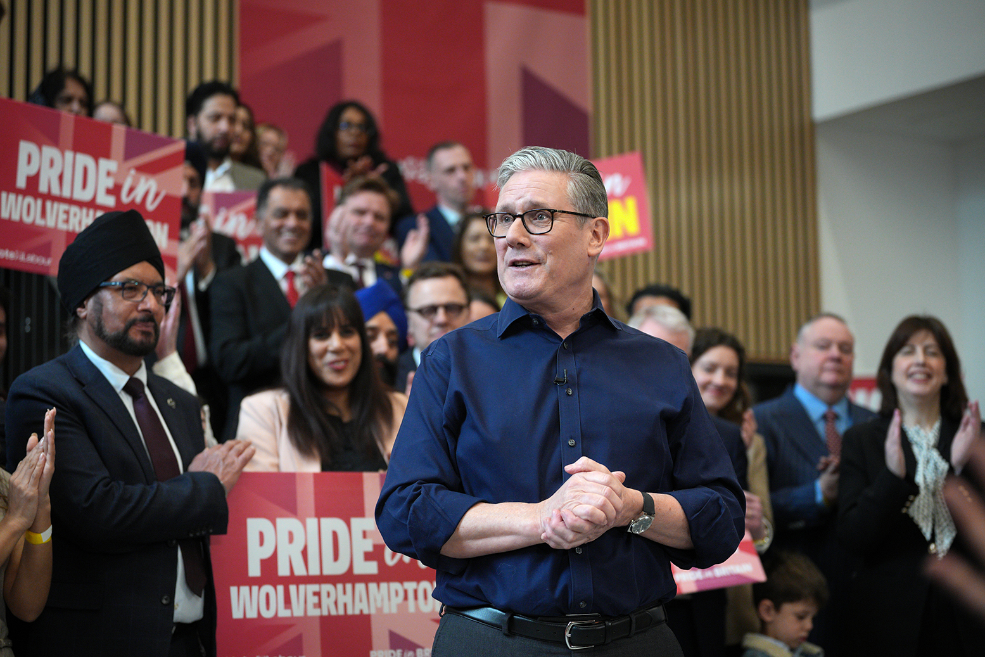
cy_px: 328
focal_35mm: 70
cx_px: 492
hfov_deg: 28.8
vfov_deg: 19.5
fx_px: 1915
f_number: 2.8
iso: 1600
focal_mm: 70
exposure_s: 1/500
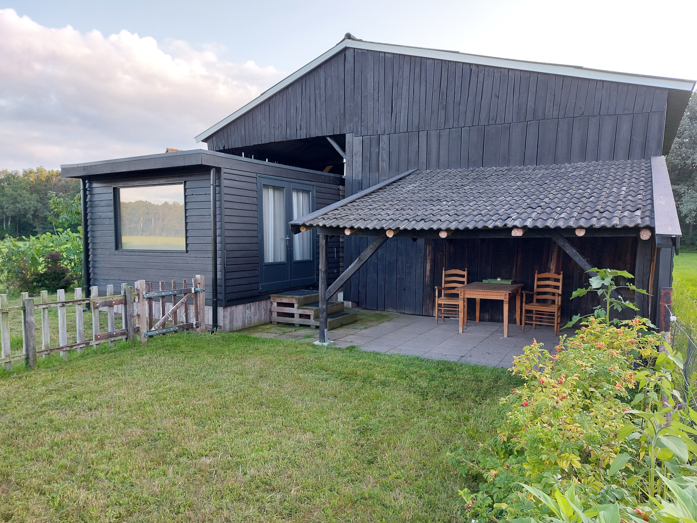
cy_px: 262
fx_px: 483
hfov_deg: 71.6
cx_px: 348
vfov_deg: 56.8
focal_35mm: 24
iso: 32
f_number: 1.8
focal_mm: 5.23
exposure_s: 1/50
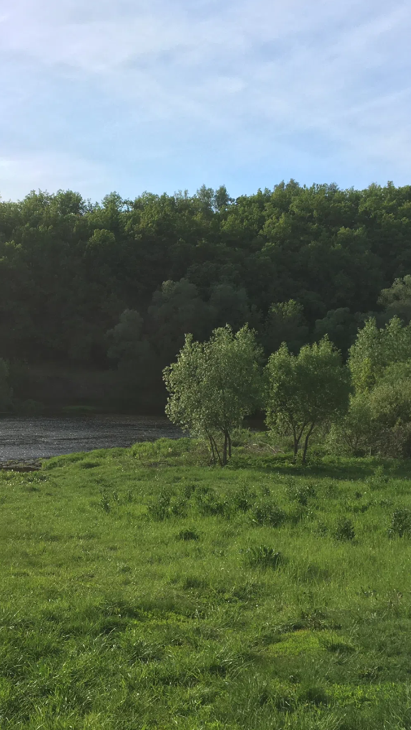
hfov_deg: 27.5
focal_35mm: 43
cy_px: 359
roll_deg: -1.2
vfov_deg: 47.4
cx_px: 122
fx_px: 833
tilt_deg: -0.2
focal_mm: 4.15
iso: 25
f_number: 2.2
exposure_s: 1/1054
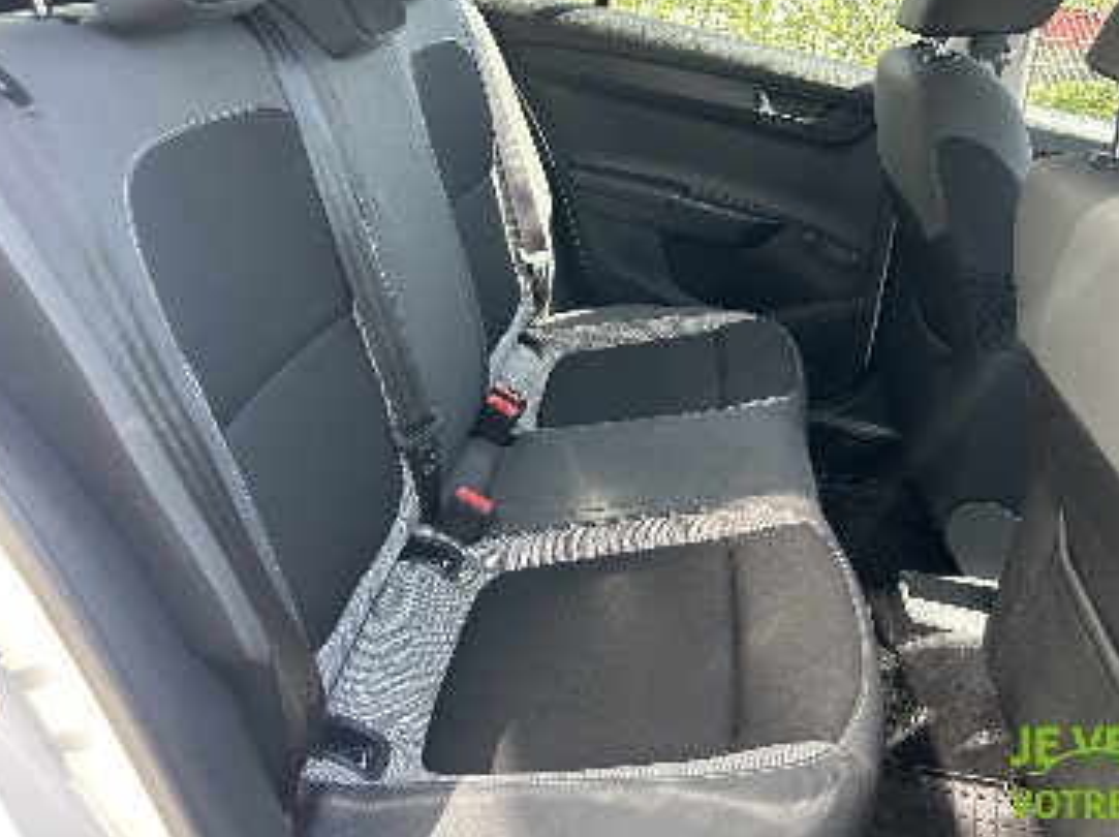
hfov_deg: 59.9
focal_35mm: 30
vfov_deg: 46.6
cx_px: 604
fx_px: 969
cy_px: 360
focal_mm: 5.7
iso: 64
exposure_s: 1/155
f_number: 1.5
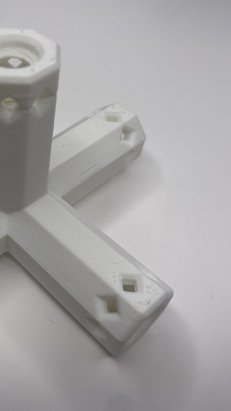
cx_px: 5
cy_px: 205
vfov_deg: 52.8
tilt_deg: -49.7
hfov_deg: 29.3
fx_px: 414
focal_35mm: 38
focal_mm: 4.2
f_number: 1.6
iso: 32
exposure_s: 1/1531
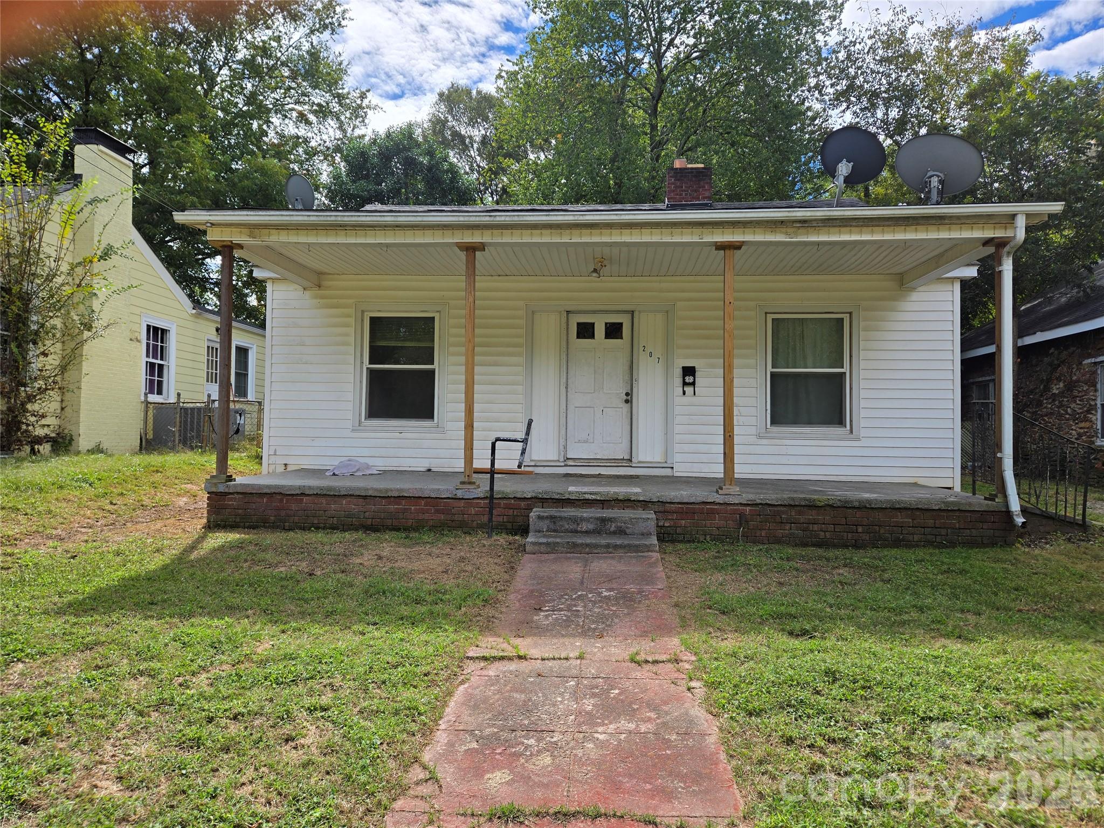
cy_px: 414
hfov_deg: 73.9
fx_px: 734
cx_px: 552
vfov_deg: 58.9
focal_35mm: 23
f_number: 1.8
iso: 25
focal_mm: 5.4
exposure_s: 1/2005
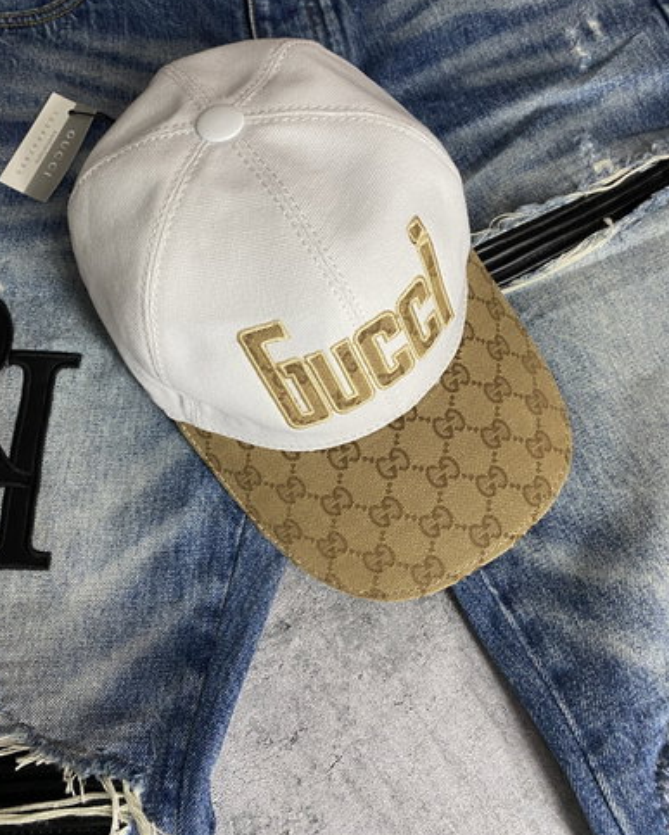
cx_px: 325
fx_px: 692
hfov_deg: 51.6
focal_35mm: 28
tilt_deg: -71.3
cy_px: 381
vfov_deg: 62.1
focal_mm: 4.25
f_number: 1.8
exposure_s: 1/63
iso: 125
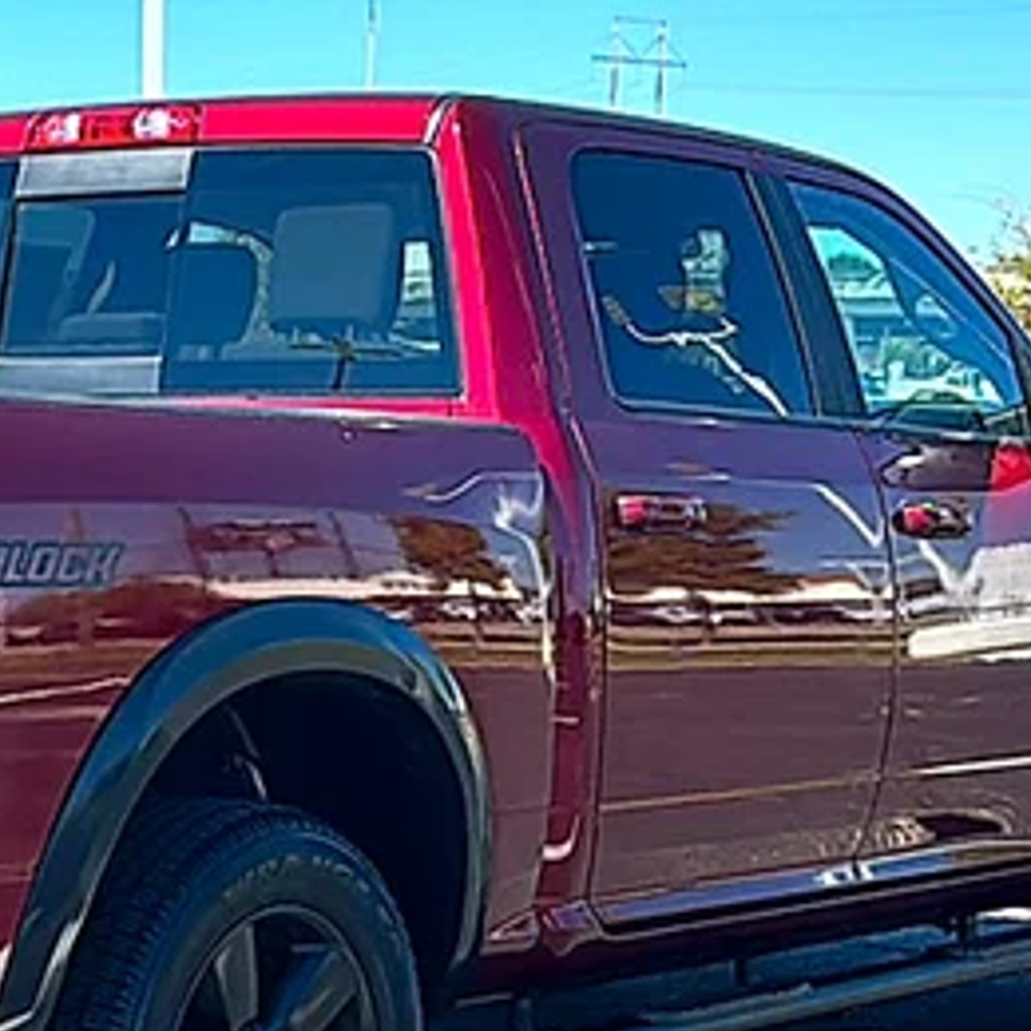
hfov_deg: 19.4
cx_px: 103
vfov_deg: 19.7
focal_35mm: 88
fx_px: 2965
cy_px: 696
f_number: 1.78
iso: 80
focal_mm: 6.86
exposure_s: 1/2421
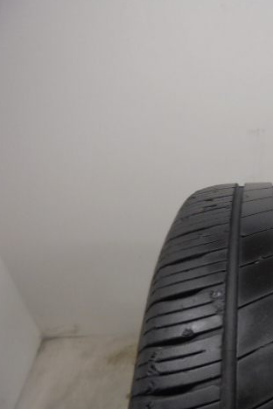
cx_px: 274
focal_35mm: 37
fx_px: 421
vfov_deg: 51.9
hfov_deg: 32.9
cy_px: 204
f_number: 3.5
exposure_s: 1/30
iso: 100
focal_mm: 4.6
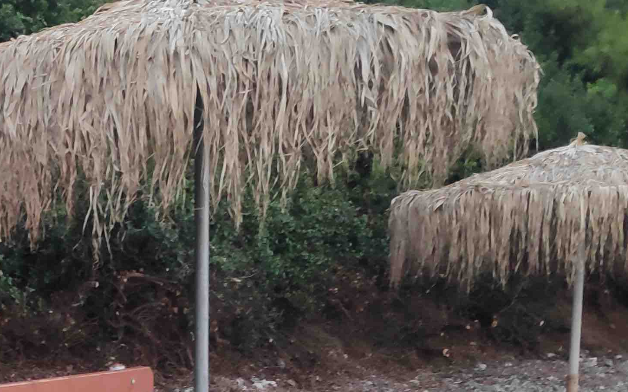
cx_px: 92
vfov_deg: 20.9
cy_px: 433
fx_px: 1010
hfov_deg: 33.2
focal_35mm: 59
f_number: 1.9
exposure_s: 1/50
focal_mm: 3.94
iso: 423
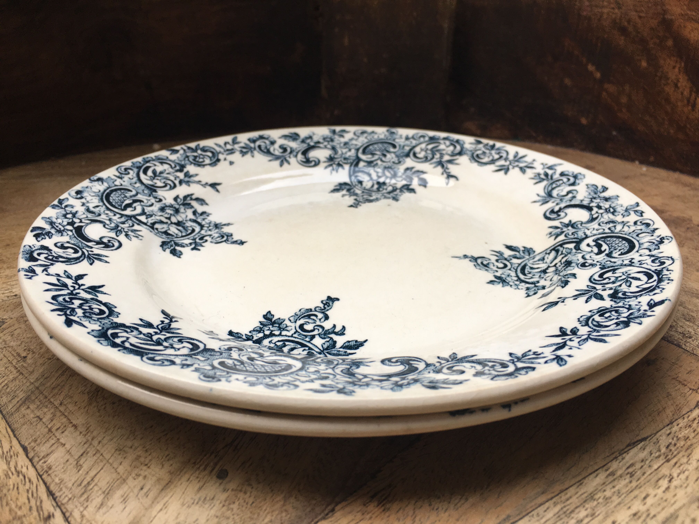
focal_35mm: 29
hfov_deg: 61.7
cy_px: 262
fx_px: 586
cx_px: 350
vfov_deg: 48.2
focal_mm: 4.15
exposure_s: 1/50
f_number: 2.2
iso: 32
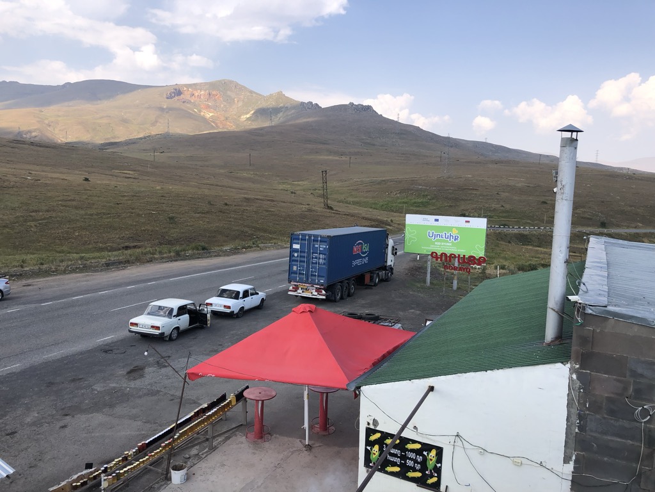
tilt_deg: -6.0
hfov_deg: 63.4
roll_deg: -0.2
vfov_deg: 49.7
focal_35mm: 28
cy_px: 246
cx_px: 328
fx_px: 530
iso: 20
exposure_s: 1/1043
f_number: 1.8
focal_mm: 3.99
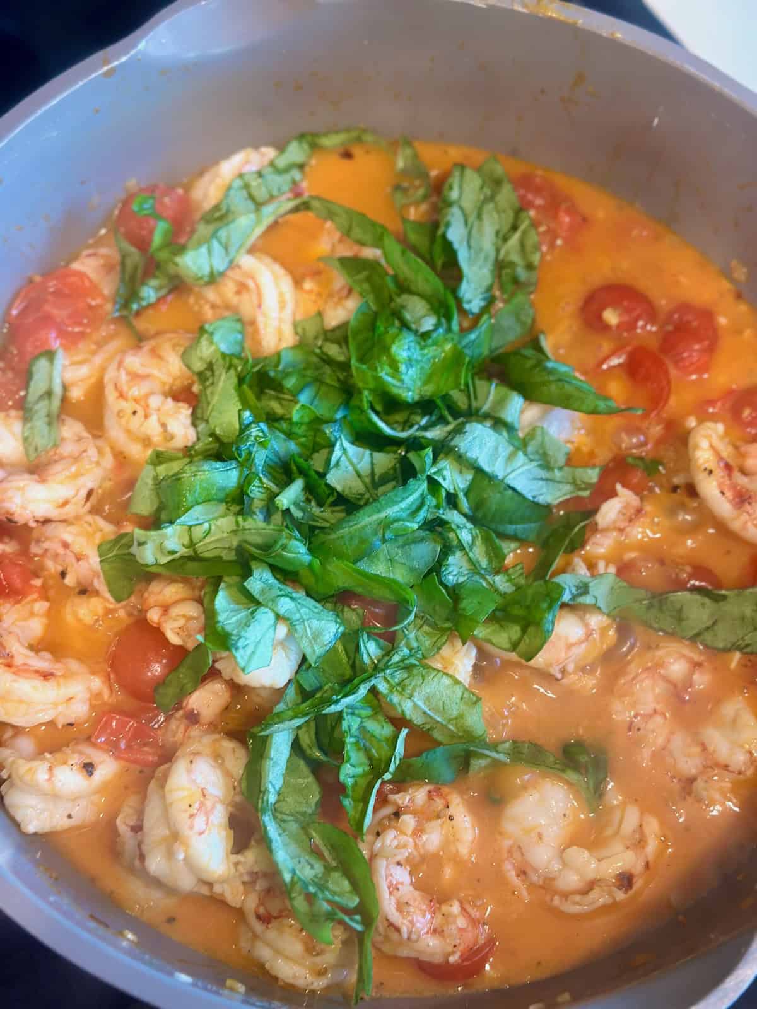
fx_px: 1400
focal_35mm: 48
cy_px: 504
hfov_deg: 30.3
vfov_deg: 39.7
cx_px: 378
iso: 320
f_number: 1.8
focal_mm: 6.9
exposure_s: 1/40
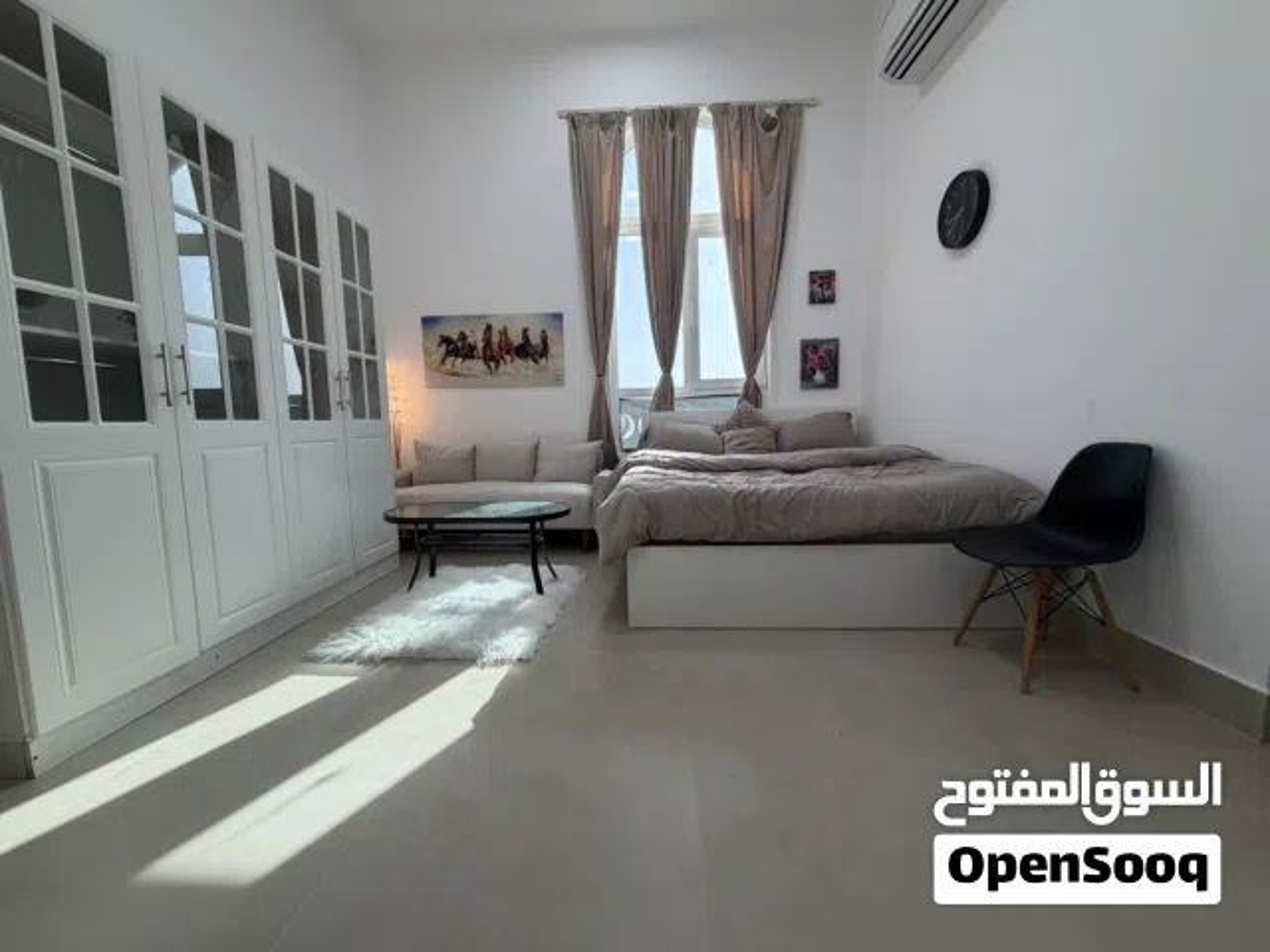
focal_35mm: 14
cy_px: 476
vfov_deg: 85.7
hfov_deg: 102.1
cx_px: 635
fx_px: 514
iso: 125
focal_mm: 2.22
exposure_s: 1/100
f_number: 2.2
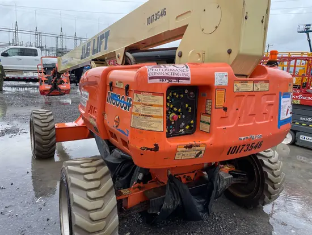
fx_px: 234
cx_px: 156
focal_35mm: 26
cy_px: 118
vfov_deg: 53.1
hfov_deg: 67.3
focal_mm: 4.2
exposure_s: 1/790
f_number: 1.6
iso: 32
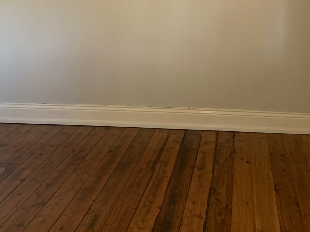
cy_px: 24
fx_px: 466
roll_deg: -0.5
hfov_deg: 36.8
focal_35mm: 52
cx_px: 167
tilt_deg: -4.4
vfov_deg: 27.1
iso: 250
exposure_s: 1/50
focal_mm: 4.25
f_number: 1.8
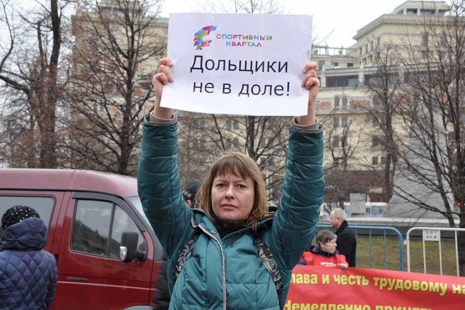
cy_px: 153
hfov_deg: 34.5
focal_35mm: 58
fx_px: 749
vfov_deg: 23.4
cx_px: 237
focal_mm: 38
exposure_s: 1/60
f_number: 8
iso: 200
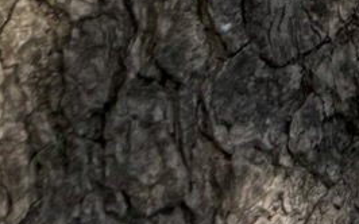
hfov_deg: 9.0
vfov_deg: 5.7
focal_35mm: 196
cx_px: 1012
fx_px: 1917
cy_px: -677
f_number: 1.78
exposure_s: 1/7353
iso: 80
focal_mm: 6.76
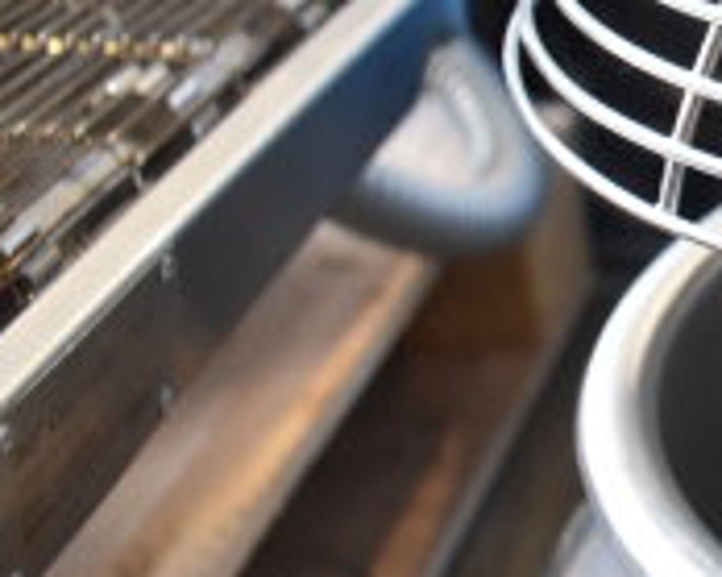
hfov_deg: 16.5
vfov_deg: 15.4
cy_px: 81
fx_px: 2114
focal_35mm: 99
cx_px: 1257
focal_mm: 20
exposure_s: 1/30
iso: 800
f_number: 3.5
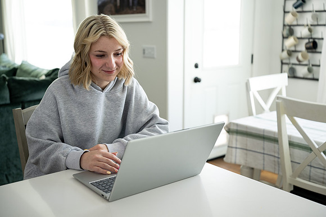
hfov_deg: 46.4
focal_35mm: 42
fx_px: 380
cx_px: 163
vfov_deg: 31.9
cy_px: 108
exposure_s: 1/200
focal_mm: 42
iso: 200
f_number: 2.8
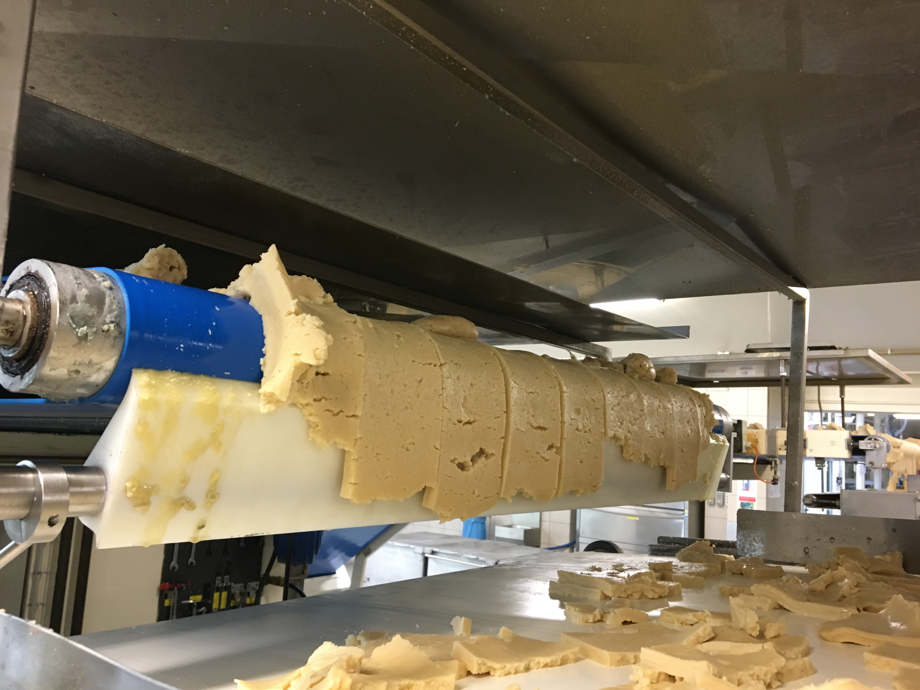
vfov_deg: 48.2
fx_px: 771
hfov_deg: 61.7
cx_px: 460
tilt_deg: +7.1
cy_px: 345
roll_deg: -3.7
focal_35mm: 29
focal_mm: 4.15
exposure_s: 1/33
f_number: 2.2
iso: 160
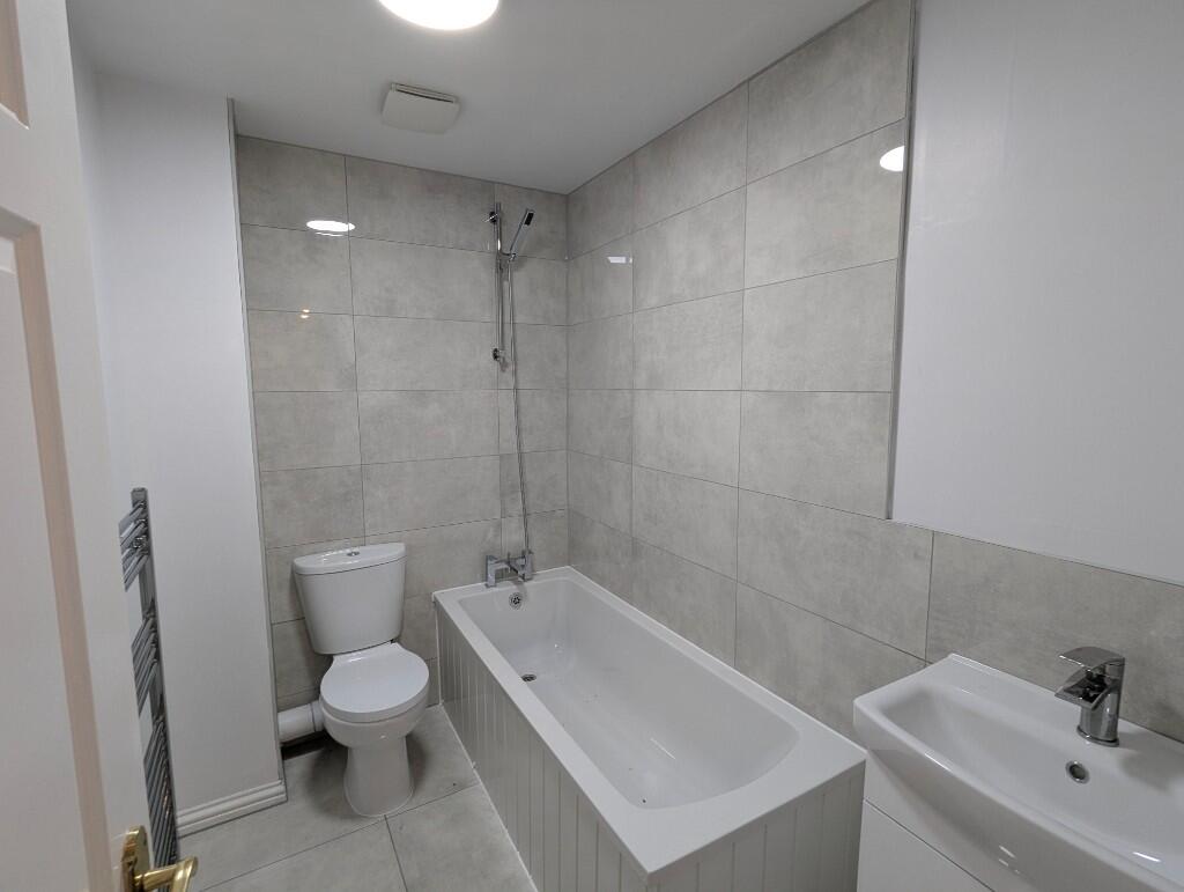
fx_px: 548
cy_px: 446
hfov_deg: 94.4
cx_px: 592
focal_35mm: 16
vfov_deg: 78.2
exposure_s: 1/23.8
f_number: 2.2
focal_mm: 2.35
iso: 48
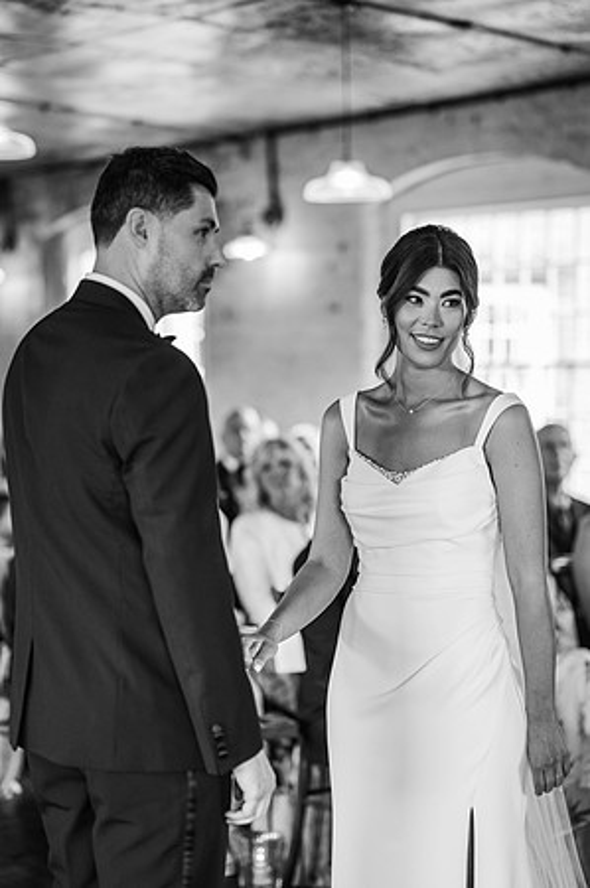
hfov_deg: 16.0
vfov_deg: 23.9
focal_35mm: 85
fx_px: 2094
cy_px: 444
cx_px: 295
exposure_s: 1/200
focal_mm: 85
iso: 900
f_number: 2.2
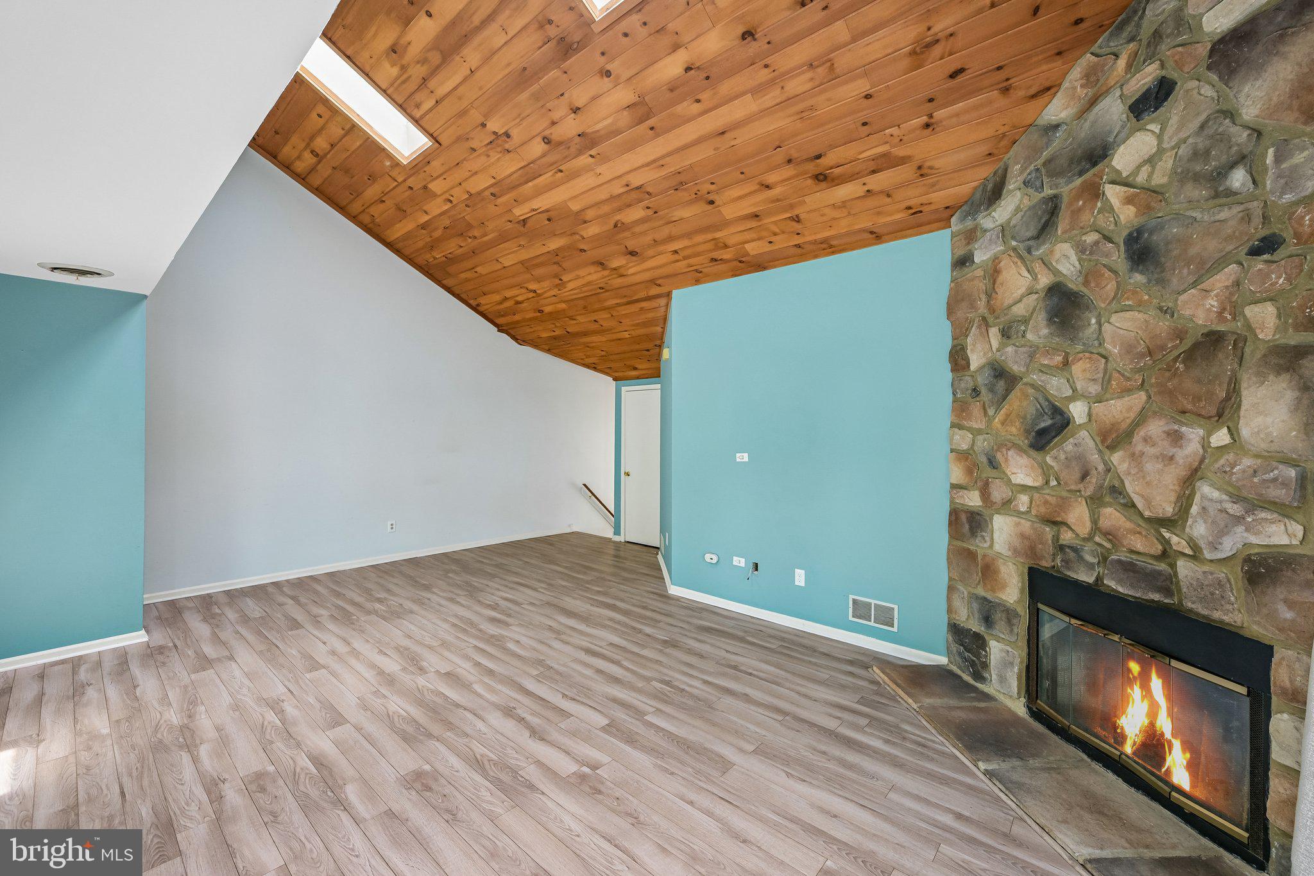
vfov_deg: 81.2
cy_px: 438
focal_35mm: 14
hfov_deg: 104.3
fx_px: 511
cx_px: 657
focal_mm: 14
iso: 400
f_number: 8
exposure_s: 1/15
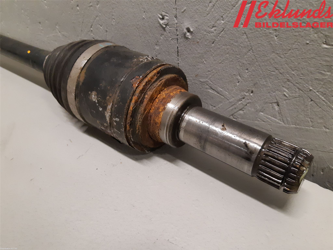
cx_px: 166
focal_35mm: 26
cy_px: 125
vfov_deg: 53.1
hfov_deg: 67.3
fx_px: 250
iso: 250
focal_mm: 3.93
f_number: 1.7
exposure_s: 1/50
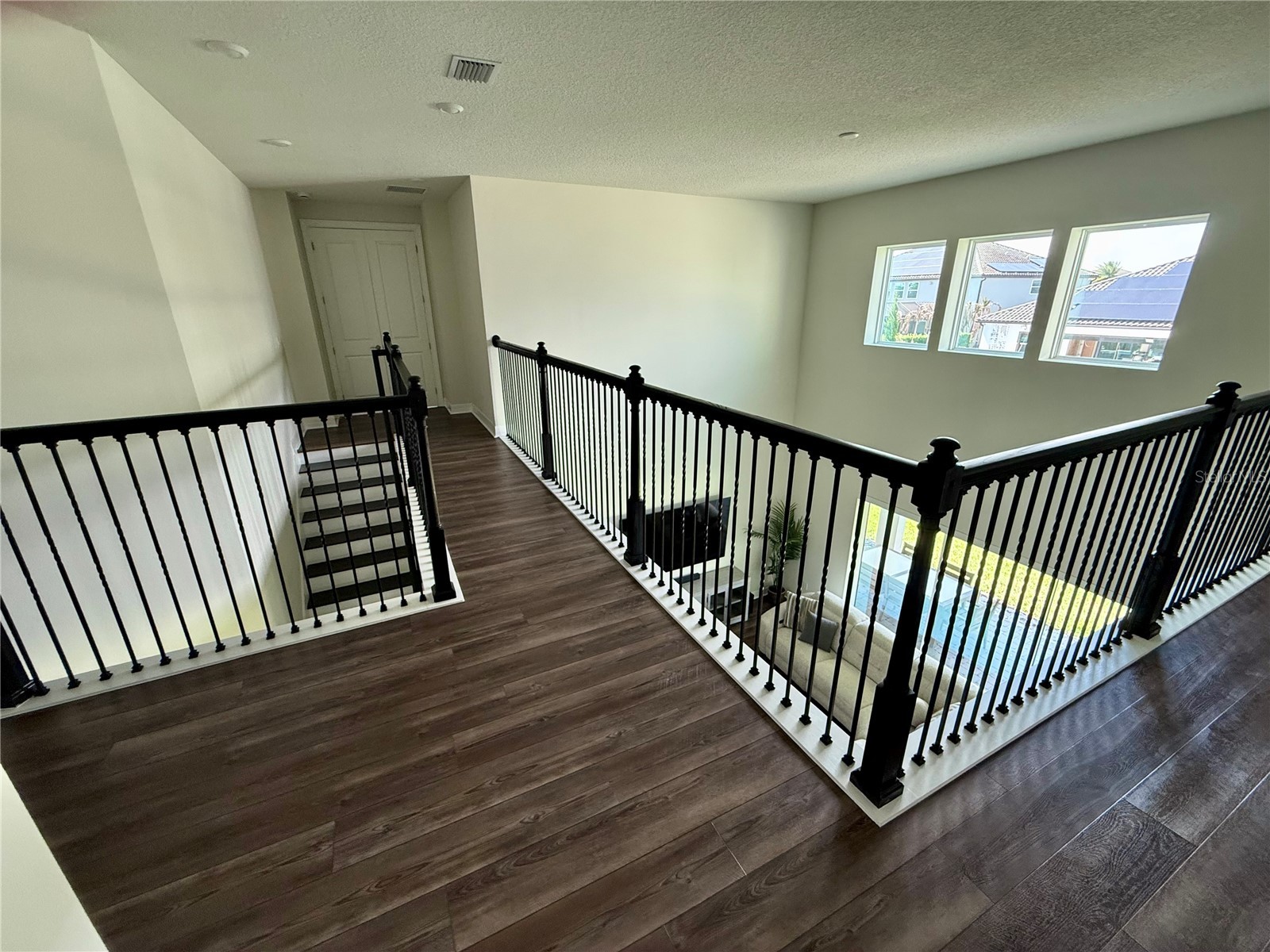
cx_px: 635
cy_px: 476
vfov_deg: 85.7
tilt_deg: -19.5
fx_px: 514
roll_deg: +0.3
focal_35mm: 14
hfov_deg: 102.1
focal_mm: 2.22
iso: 250
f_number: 2.2
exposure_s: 1/99
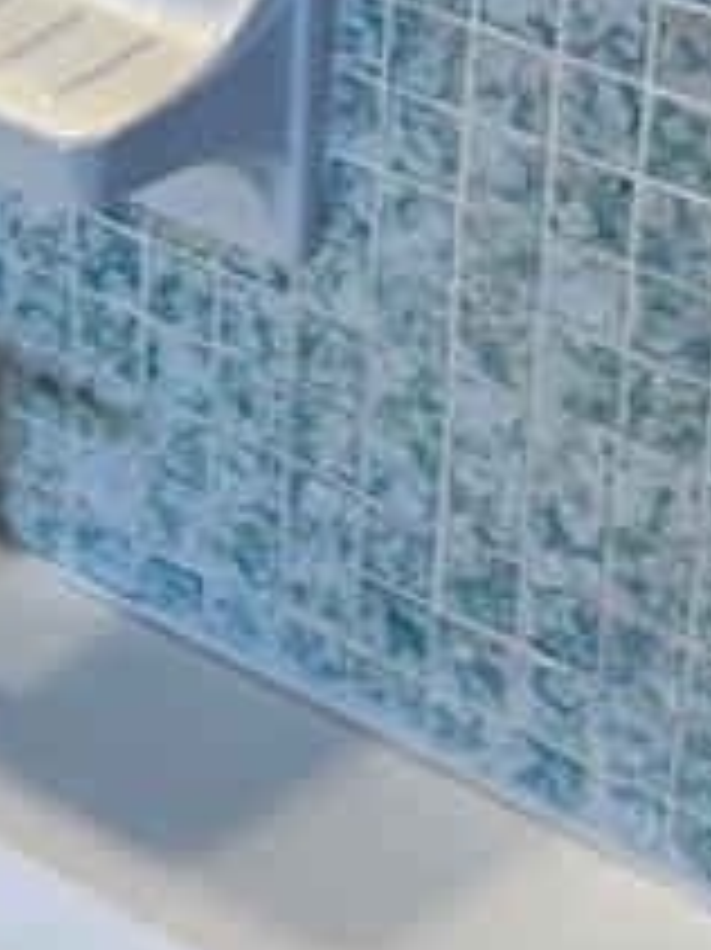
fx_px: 4057
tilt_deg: -23.7
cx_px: -544
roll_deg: +0.7
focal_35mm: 148
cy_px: 95
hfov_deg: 9.6
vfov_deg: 13.2
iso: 40
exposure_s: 1/157
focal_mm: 5.1
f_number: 1.6
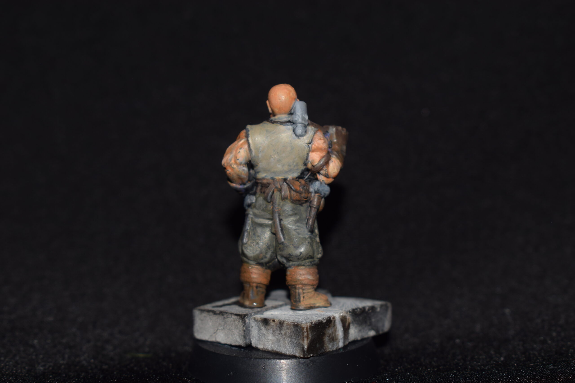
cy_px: 192
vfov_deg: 16.6
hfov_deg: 24.6
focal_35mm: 82
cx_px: 288
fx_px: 1318
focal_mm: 55
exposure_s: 1/60
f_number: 8
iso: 100
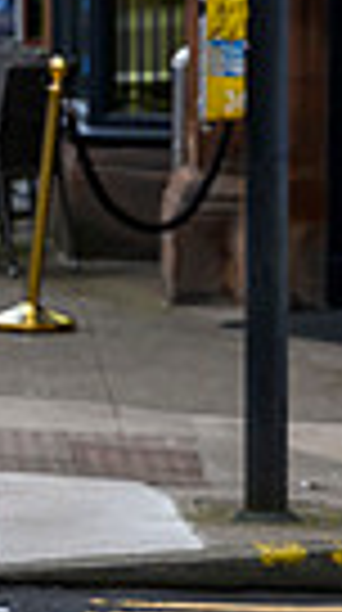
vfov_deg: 5.8
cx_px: -885
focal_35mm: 371
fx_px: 6011
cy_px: 372
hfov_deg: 3.2
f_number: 4.5
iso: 500
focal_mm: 70
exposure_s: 1/2000
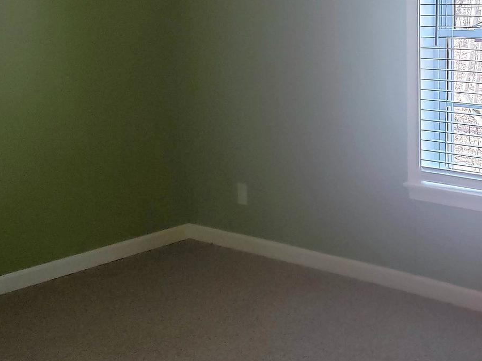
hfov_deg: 31.3
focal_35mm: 59
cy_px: 133
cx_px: 424
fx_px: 821
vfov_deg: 24.7
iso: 400
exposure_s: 1/60
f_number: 2.4
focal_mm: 4.3
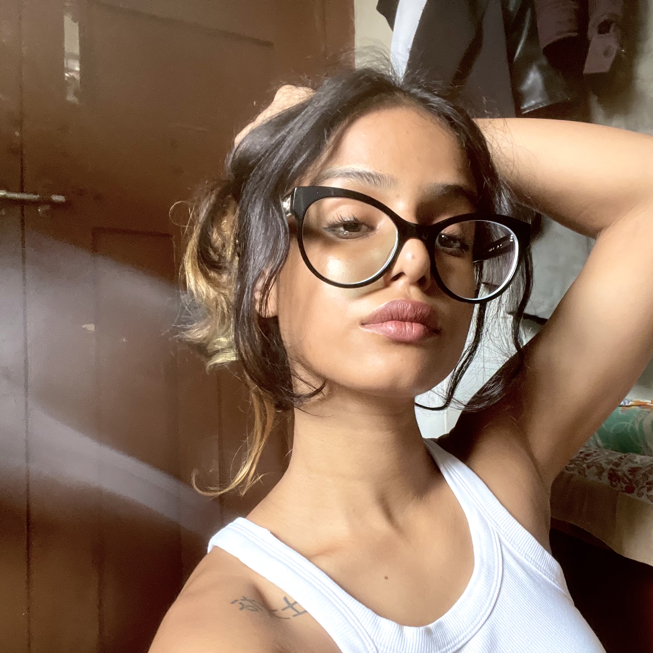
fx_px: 683
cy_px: 385
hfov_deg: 51.0
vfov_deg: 50.8
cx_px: 365
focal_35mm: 32
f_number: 2.2
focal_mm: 2.71
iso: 400
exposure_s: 1/47
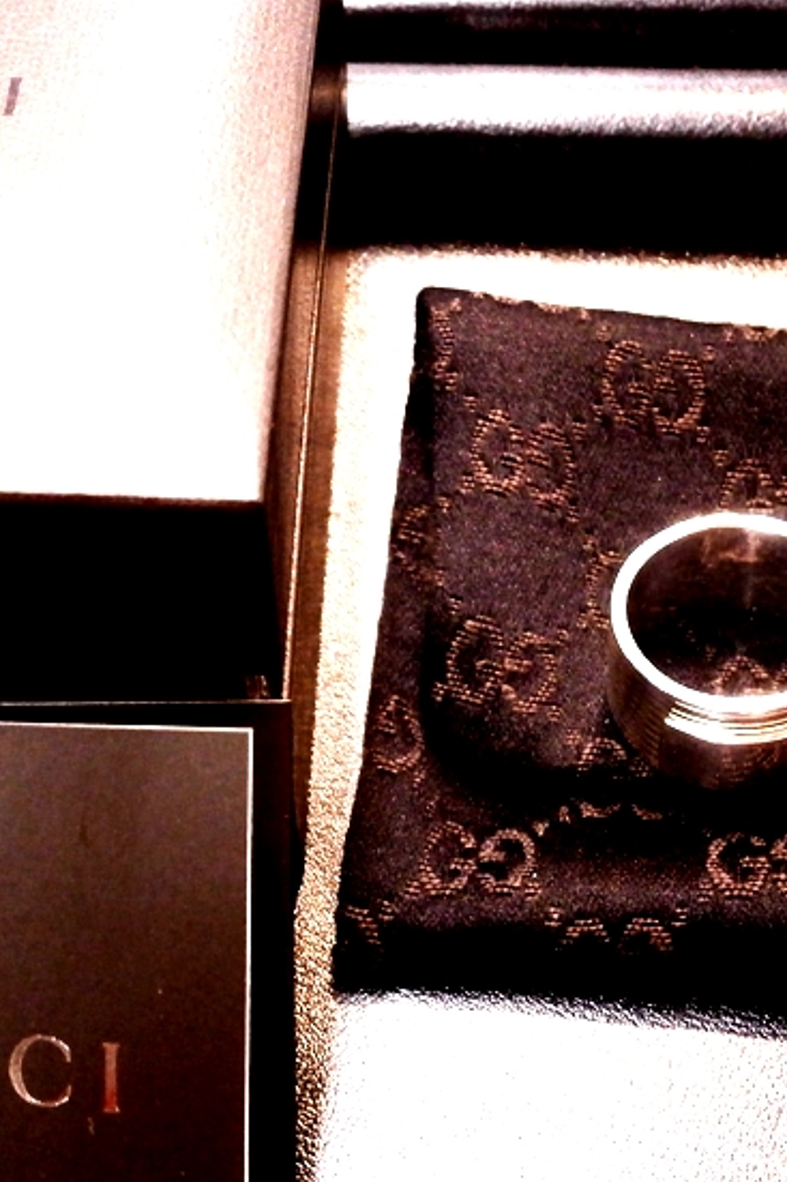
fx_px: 2329
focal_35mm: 71
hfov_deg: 19.1
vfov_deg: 28.5
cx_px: 242
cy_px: 605
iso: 800
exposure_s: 1/30
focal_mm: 8.3
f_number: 3.4
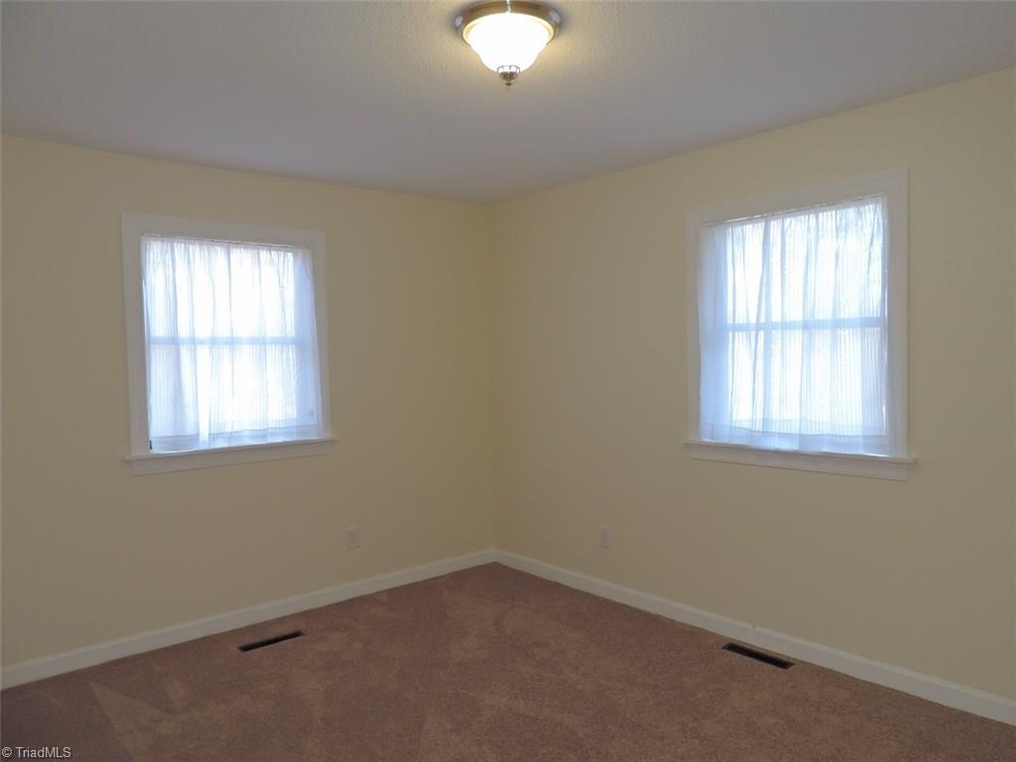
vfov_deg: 56.8
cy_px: 381
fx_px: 704
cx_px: 508
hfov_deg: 71.6
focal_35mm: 24
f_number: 3
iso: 125
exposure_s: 1/40
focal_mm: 4.3
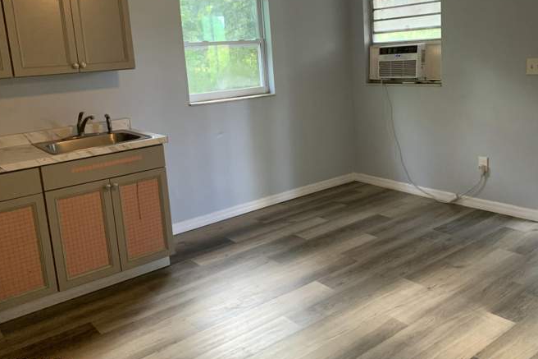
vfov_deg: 39.8
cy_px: 143
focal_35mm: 33
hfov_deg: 57.2
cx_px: 290
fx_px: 493
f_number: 1.8
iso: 250
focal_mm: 4.25
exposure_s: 1/60
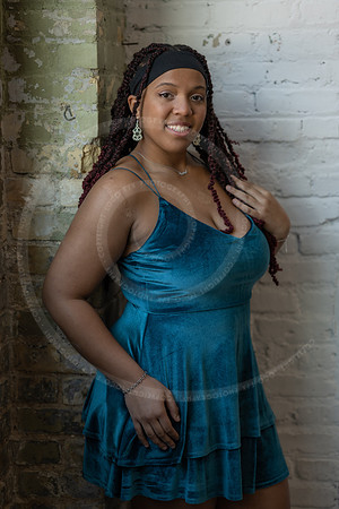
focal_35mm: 85
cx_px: 170
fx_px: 1201
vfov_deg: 23.9
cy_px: 254
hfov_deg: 16.1
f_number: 1.8
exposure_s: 1/200
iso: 320
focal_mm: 85
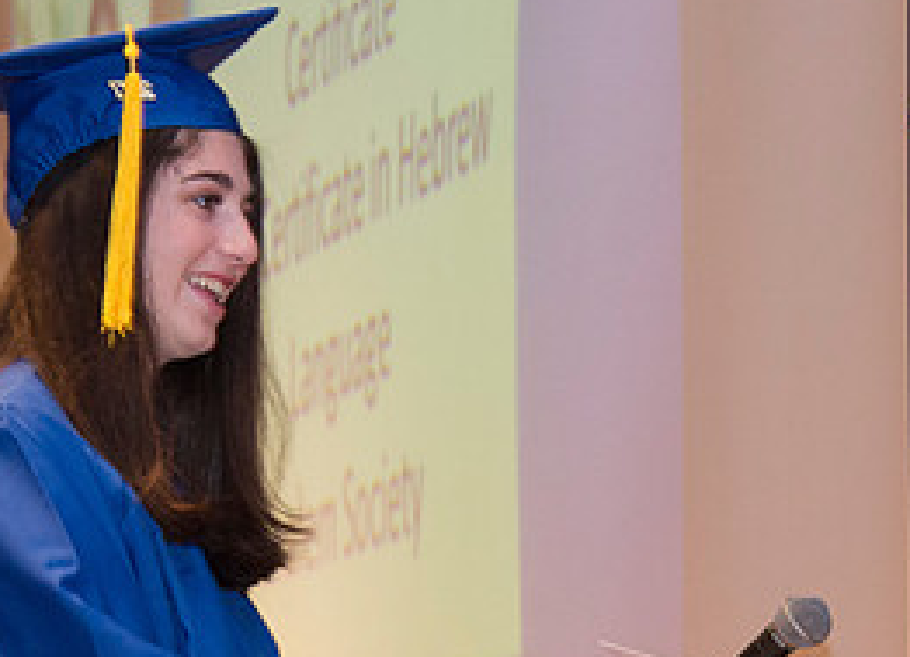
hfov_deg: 7.9
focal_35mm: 255
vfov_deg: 5.7
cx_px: 612
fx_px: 6613
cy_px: 713
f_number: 5.3
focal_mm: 92
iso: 2000
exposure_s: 1/80
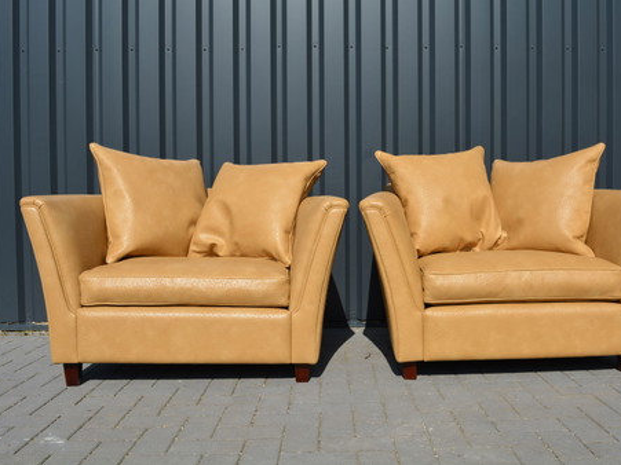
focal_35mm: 36
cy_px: 233
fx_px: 646
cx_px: 344
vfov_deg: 39.6
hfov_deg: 51.3
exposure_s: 1/320
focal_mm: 22
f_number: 9
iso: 100
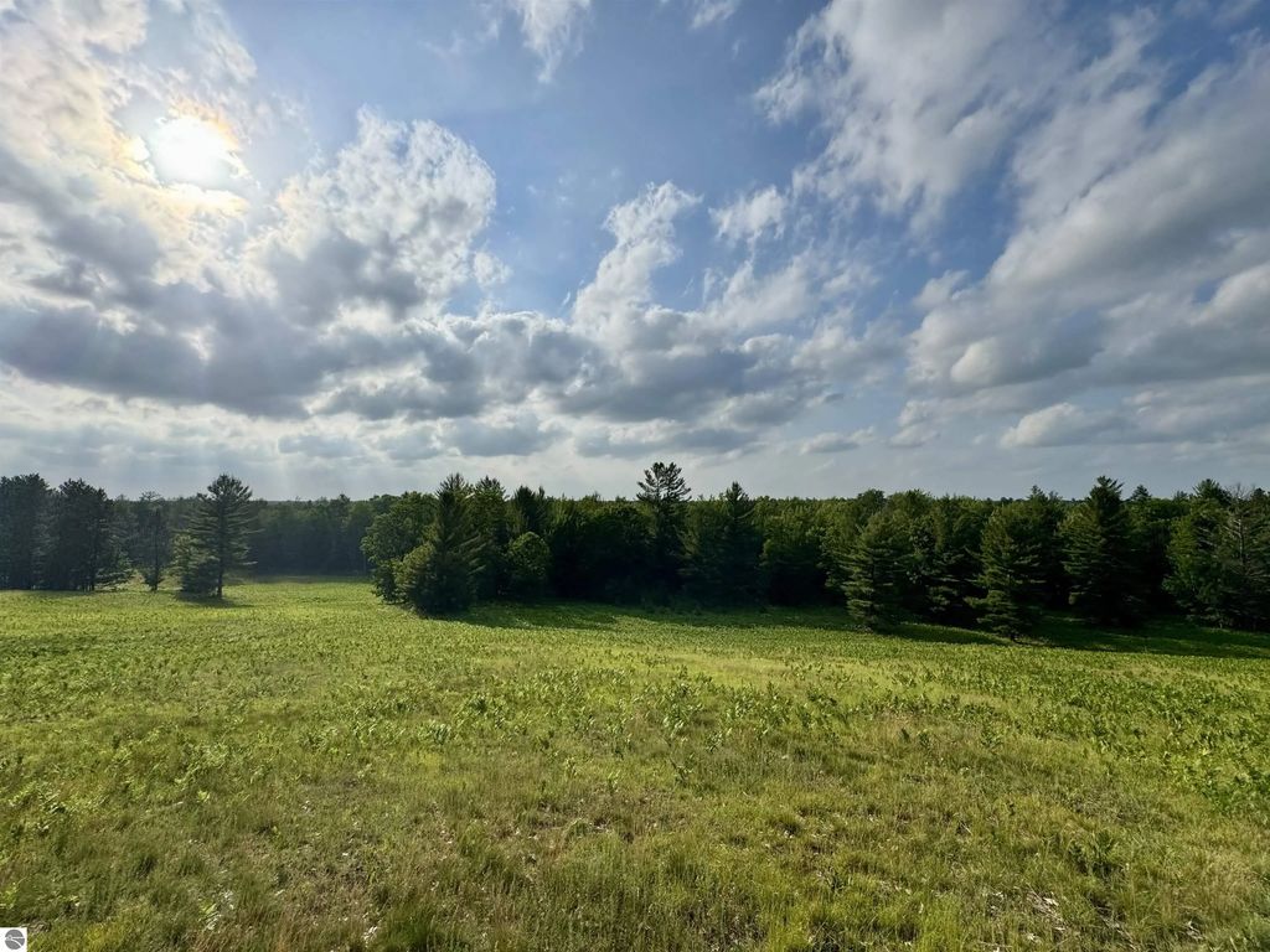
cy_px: 476
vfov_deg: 85.7
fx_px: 514
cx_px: 635
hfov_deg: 102.1
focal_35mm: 14
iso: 50
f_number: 2.2
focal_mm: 2.22
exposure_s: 1/3717
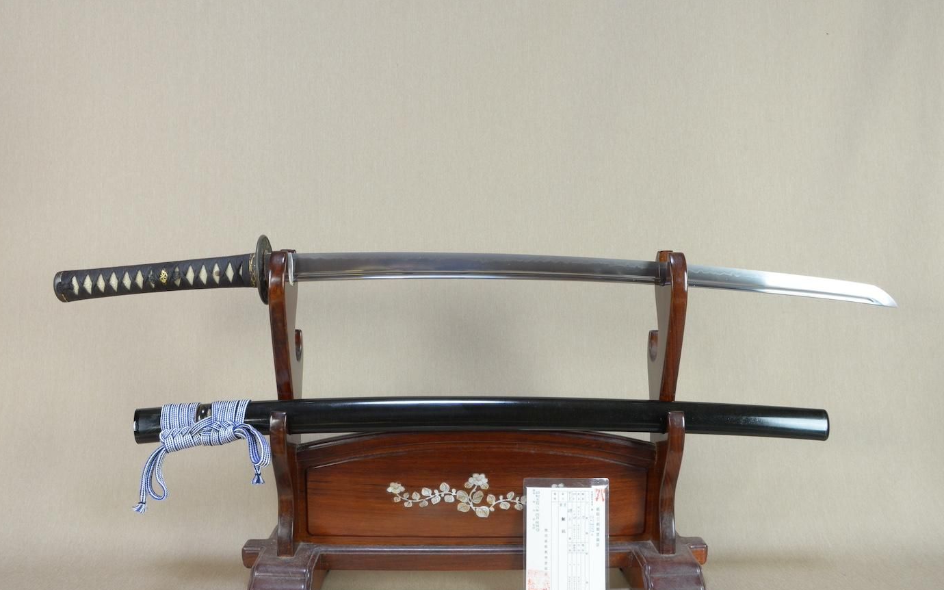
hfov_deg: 61.2
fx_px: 797
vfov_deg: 40.6
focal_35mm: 31
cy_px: 293
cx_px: 471
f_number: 11
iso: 400
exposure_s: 1/2
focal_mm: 20
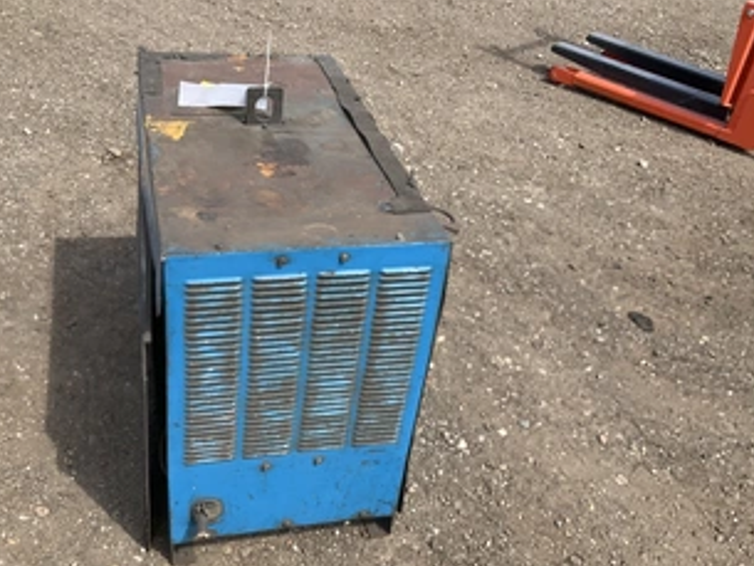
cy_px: 311
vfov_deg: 37.7
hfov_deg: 48.9
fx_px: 828
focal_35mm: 38
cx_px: 336
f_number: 1.8
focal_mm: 3
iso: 25
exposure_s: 1/997
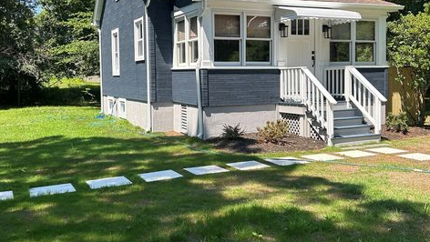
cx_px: 219
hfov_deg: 50.5
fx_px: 456
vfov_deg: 29.7
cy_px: 102
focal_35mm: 40
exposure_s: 1/1159
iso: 50
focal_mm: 5.7
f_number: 1.5
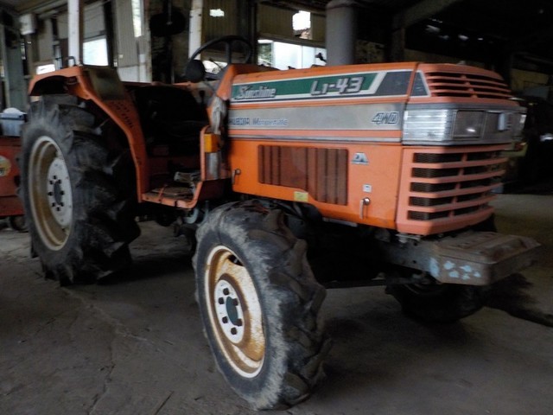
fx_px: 479
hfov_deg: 60.0
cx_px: 276
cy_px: 208
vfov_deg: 46.8
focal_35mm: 30
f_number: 3.3
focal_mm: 4.1
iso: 400
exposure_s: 1/15
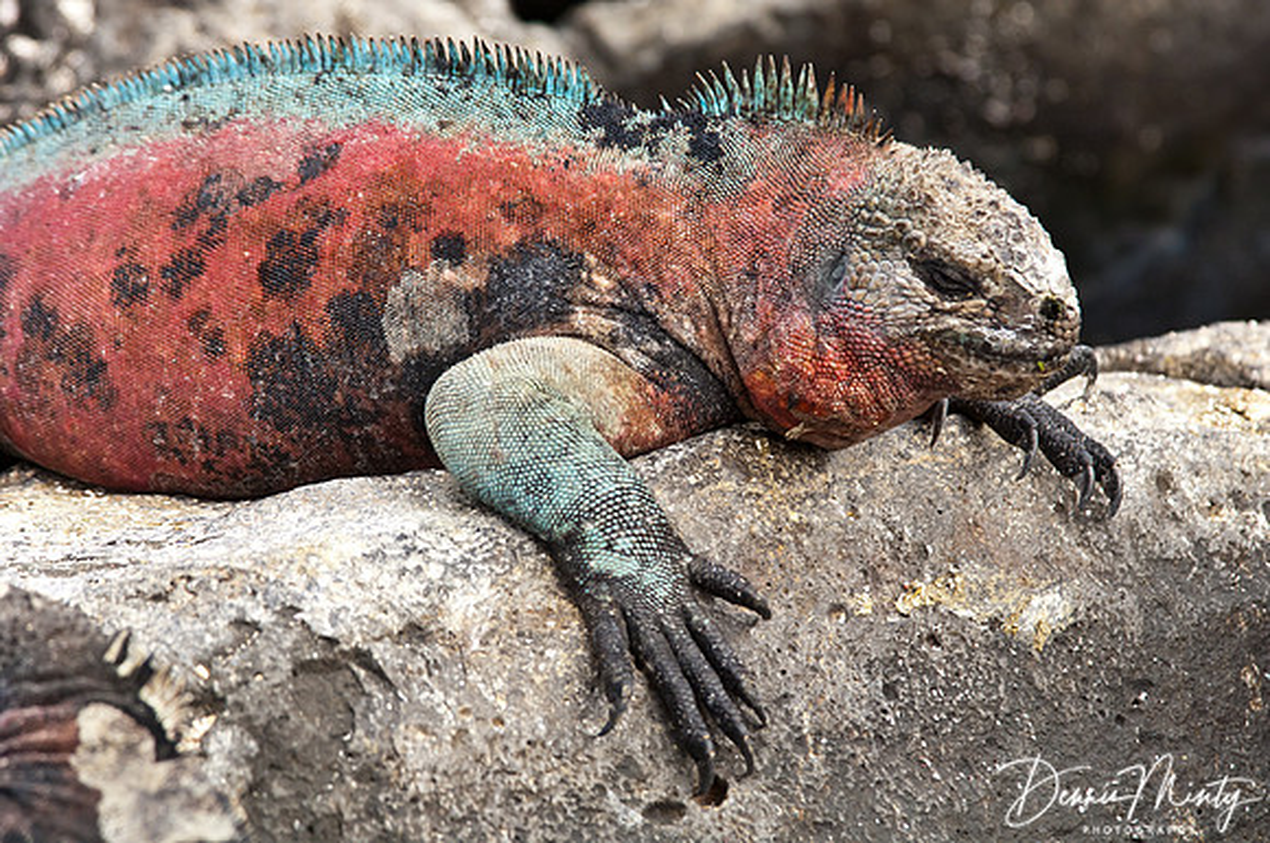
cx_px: 635
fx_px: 13211
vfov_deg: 3.7
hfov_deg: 5.5
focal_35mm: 375
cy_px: 422
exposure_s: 1/320
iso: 400
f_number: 8
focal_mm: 250
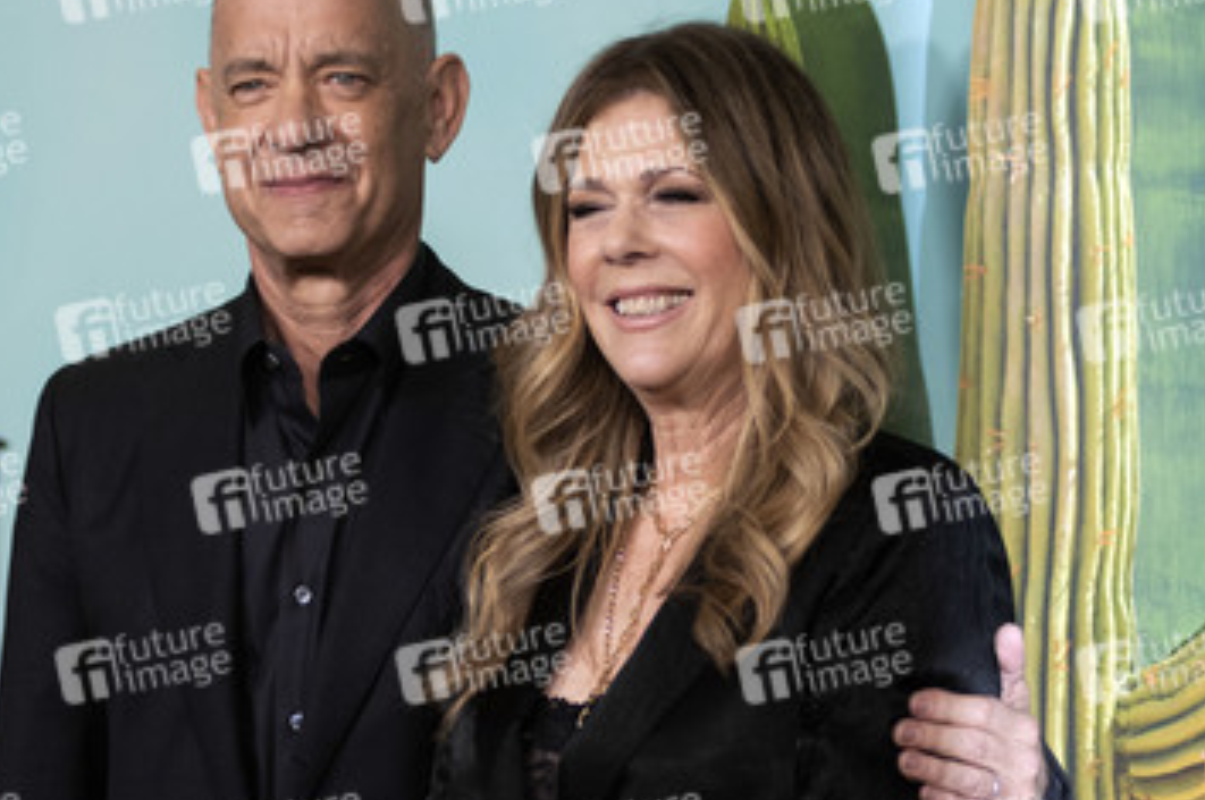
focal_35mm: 102
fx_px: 3409
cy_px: 409
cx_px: 529
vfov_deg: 13.4
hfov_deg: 20.0
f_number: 3.2
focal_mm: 80
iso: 1600
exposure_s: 1/640
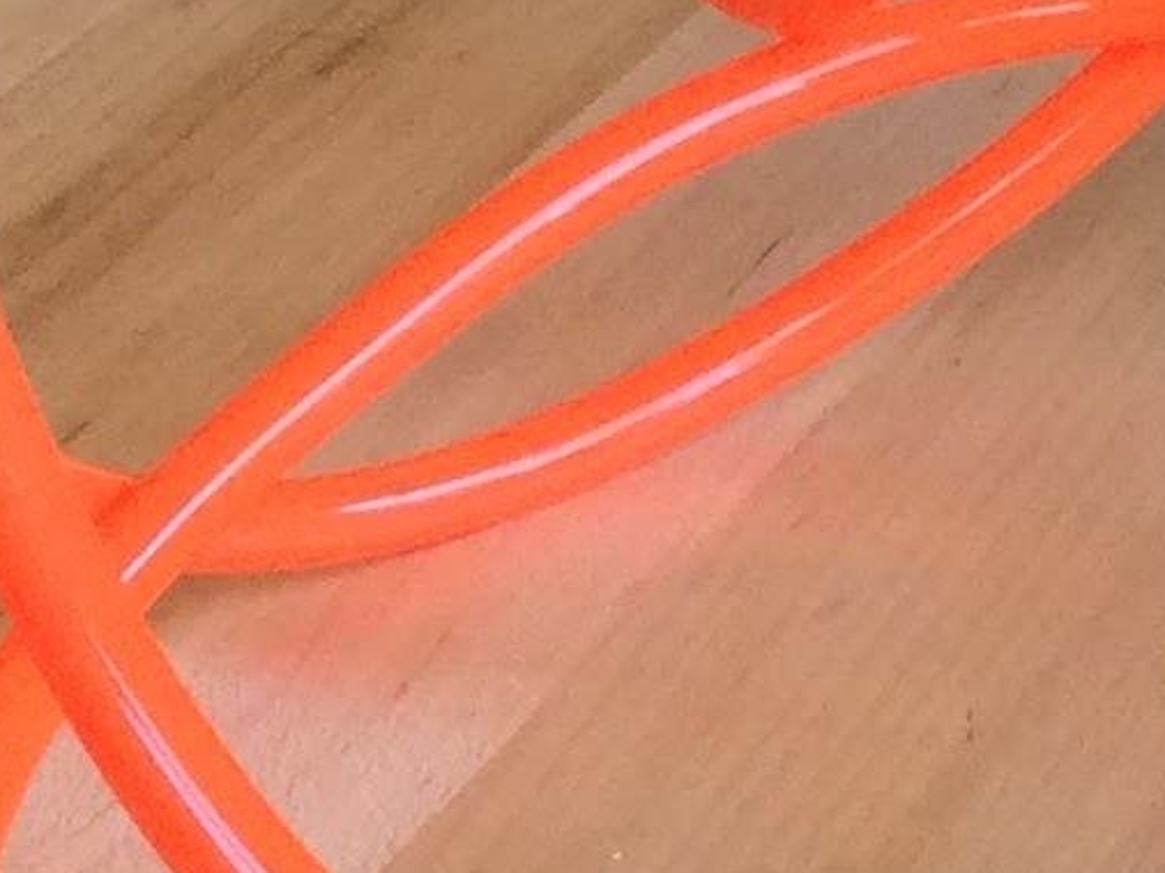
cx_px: 1925
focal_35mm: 200
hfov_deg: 9.5
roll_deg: -0.4
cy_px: -703
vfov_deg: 7.2
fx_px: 6728
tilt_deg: -23.4
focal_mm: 3.3
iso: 40
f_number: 2.4
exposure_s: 1/120
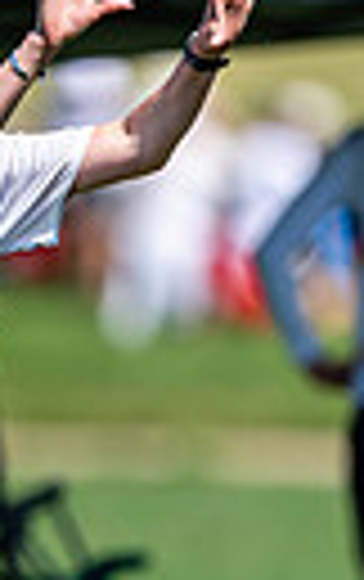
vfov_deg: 1.1
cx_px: -76
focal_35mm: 1834
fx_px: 29013
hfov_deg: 0.7
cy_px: 416
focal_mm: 400
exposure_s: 1/2000
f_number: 2.8
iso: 100
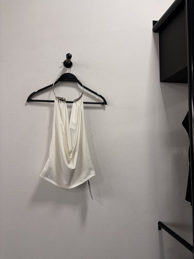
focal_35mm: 26
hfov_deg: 53.1
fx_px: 194
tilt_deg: +3.4
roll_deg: +0.6
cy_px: 130
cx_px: 97
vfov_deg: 67.3
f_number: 1.6
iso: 64
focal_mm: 5.96
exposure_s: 1/100
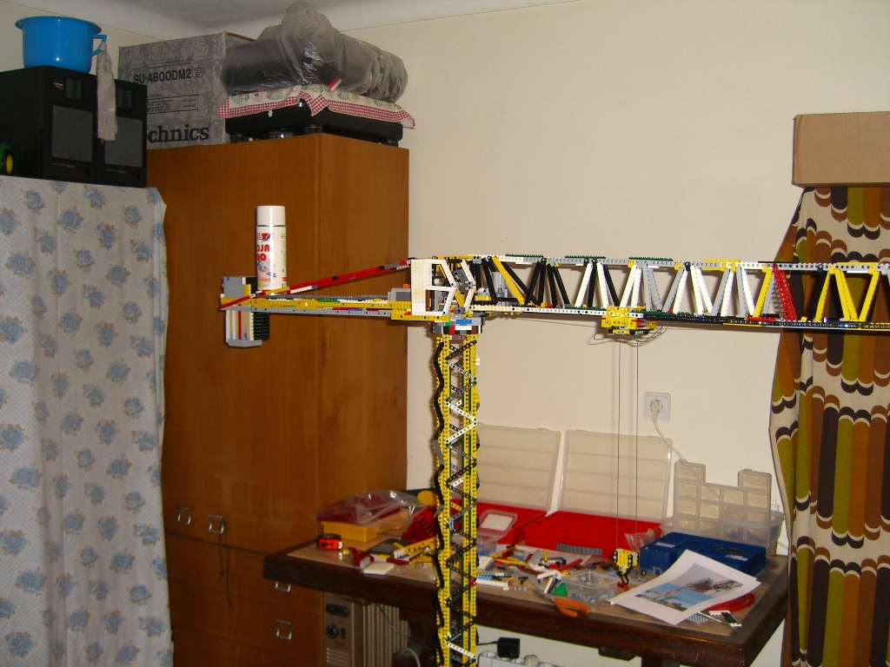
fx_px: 977
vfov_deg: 37.7
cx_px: 445
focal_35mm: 38
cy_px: 334
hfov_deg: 49.0
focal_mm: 7.9
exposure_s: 1/60
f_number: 2.8
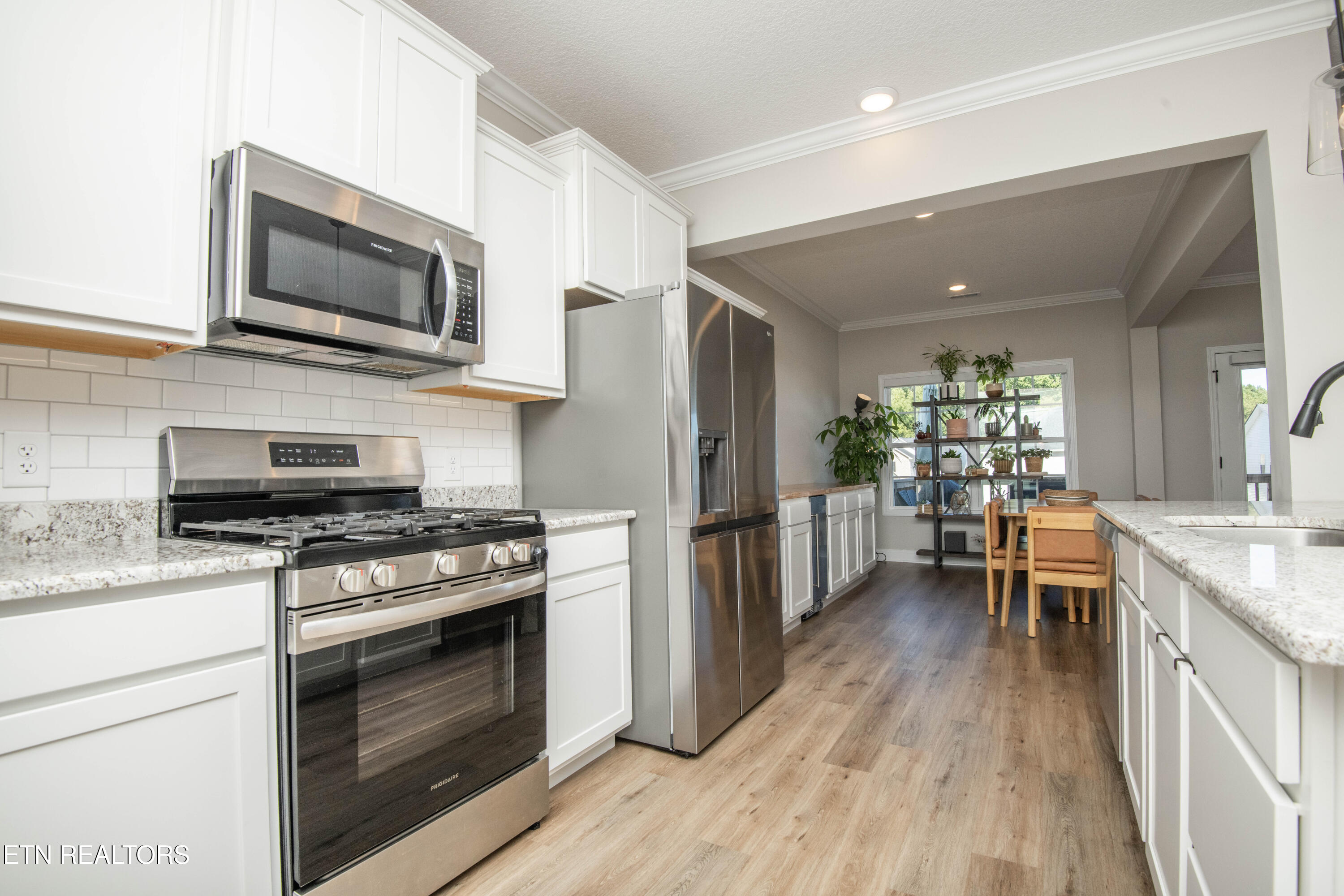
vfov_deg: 73.7
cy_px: 448
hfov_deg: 96.7
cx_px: 672
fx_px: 597
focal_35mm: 16
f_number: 10
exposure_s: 1/250
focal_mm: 16
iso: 500
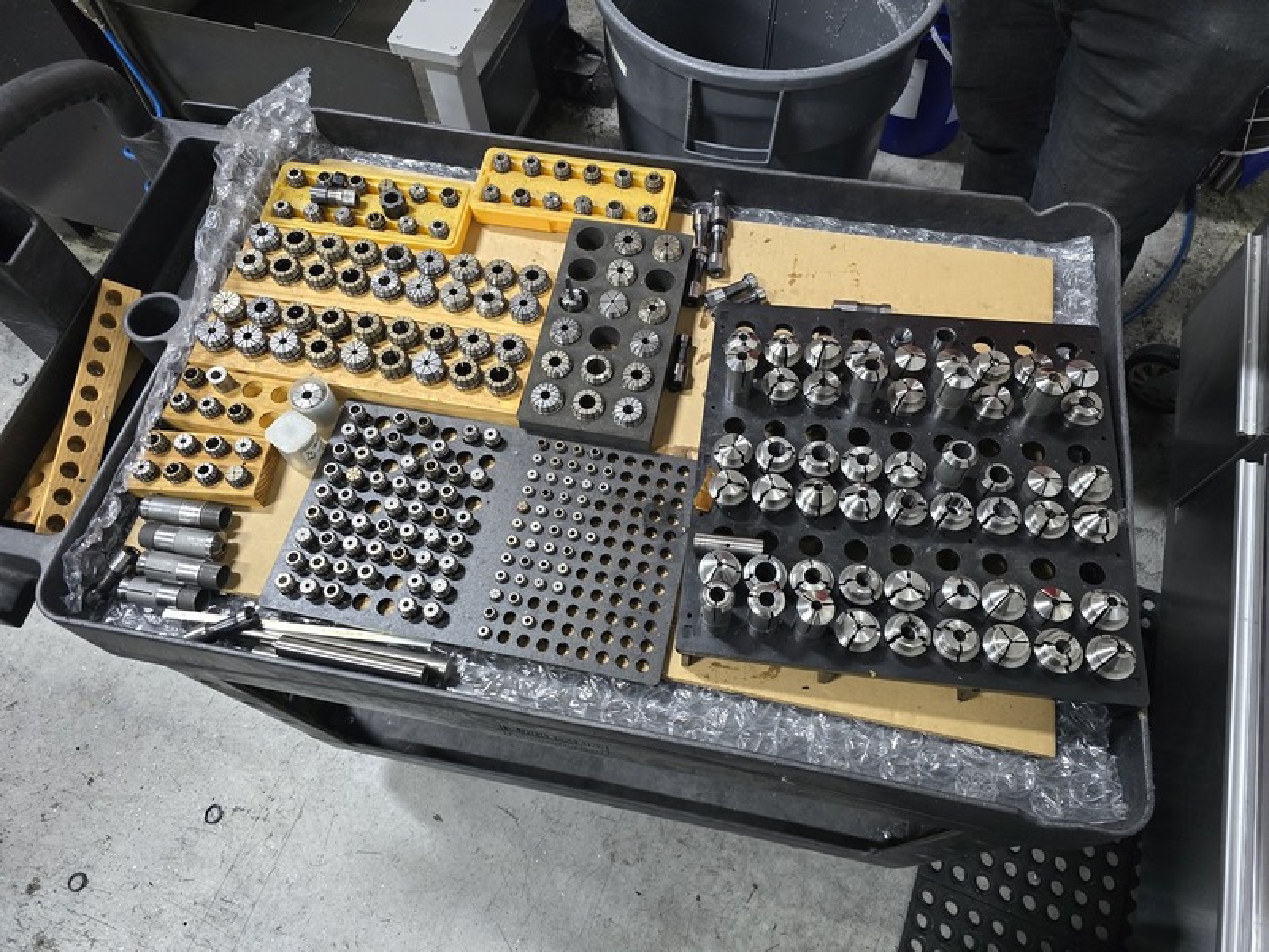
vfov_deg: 58.9
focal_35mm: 23
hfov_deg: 73.9
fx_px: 843
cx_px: 634
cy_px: 476
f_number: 1.7
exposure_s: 1/120
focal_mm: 6.3
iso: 800
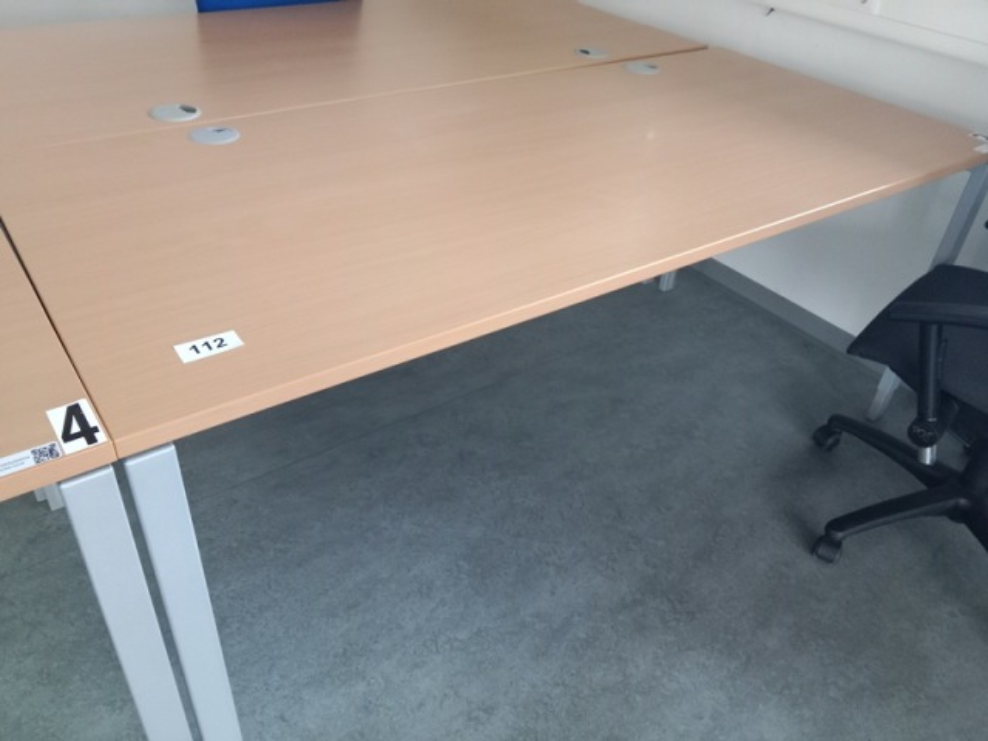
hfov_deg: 65.3
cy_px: 370
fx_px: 771
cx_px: 494
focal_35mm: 27
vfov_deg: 51.4
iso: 710
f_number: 2.2
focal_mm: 3.65
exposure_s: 1/20
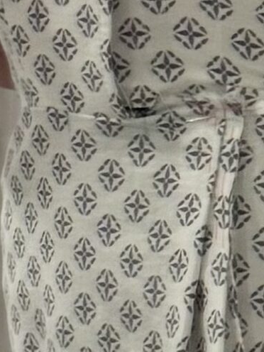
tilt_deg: -17.7
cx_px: 366
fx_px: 895
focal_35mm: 88
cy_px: 362
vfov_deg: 21.4
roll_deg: +4.7
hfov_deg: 15.7
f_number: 1.78
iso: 200
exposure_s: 1/91
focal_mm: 6.76
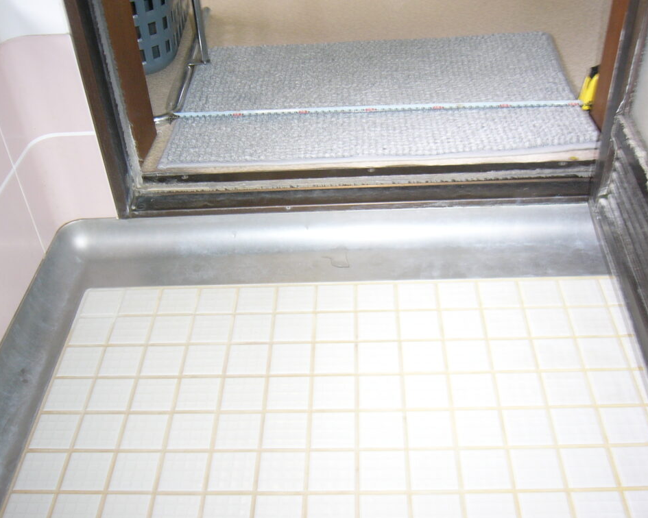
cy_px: 258
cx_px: 315
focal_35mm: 37
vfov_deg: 40.1
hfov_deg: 49.1
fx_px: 710
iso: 100
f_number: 2.8
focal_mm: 5.8
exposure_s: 1/13
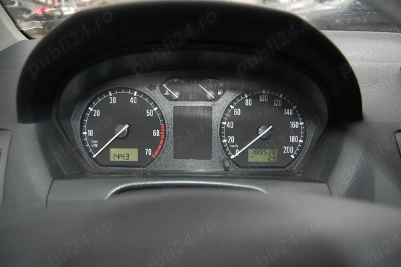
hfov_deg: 67.4
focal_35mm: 27
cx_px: 200
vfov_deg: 47.9
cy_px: 134
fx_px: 300
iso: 400
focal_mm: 18
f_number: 3.5
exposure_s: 1/60.2
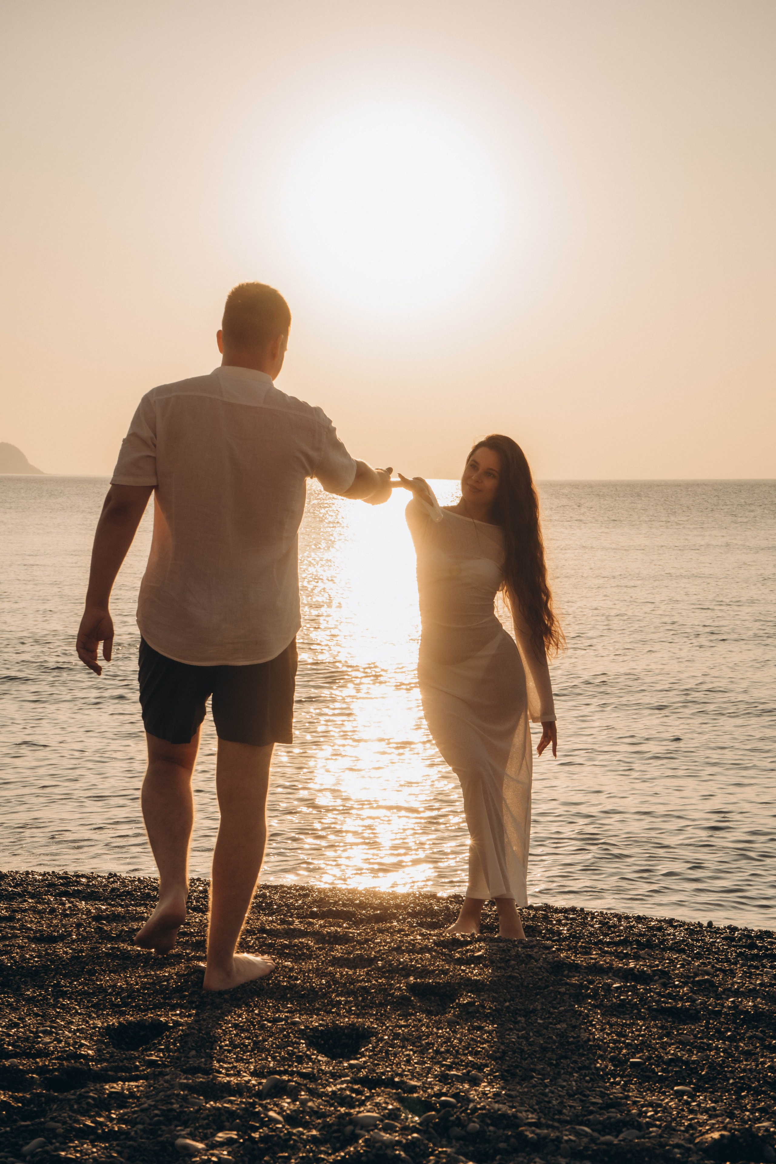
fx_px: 2231
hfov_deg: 19.7
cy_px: 582
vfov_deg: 29.2
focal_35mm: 69
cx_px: 388
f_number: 11
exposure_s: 1/500
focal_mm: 69
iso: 500
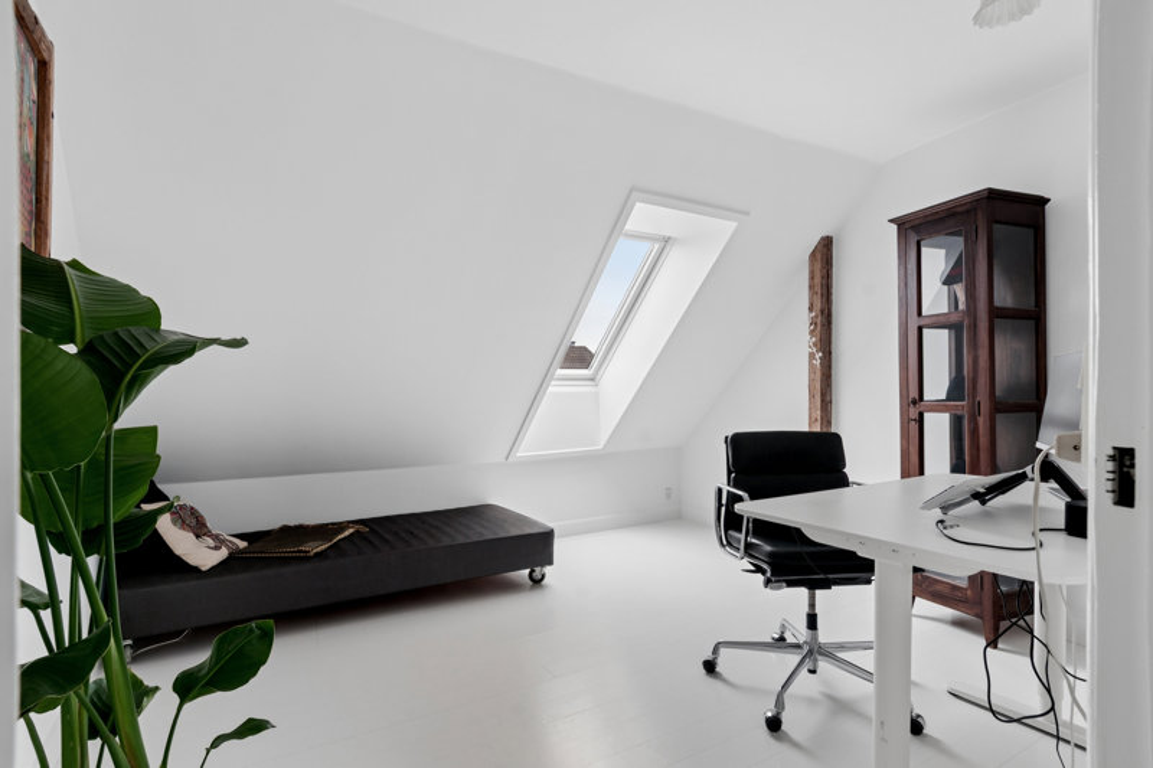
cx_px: 576
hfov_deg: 90.0
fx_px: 576
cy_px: 384
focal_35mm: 18
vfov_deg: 67.4
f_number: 10
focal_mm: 12
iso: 200
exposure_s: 1/5
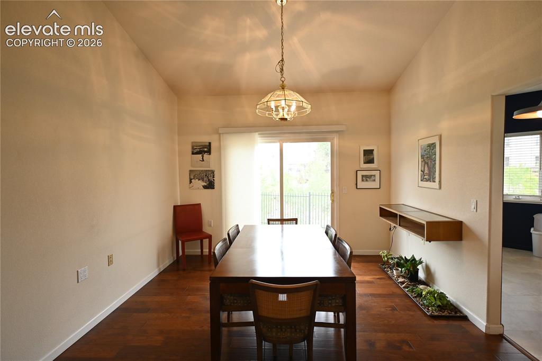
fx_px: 271
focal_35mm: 18
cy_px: 180
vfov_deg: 67.3
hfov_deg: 90.0
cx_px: 271
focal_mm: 12
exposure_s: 1/80
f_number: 3.5
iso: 250
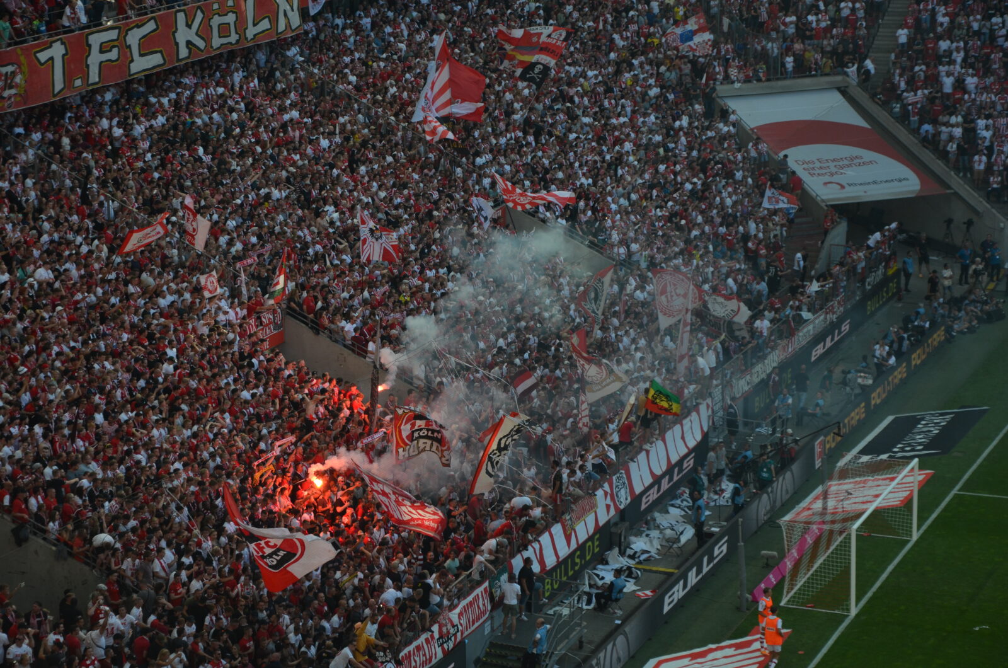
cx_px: 504
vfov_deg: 13.0
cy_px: 334
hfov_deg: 19.5
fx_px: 2934
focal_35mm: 105
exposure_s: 1/500
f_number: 5.6
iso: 400
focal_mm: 70
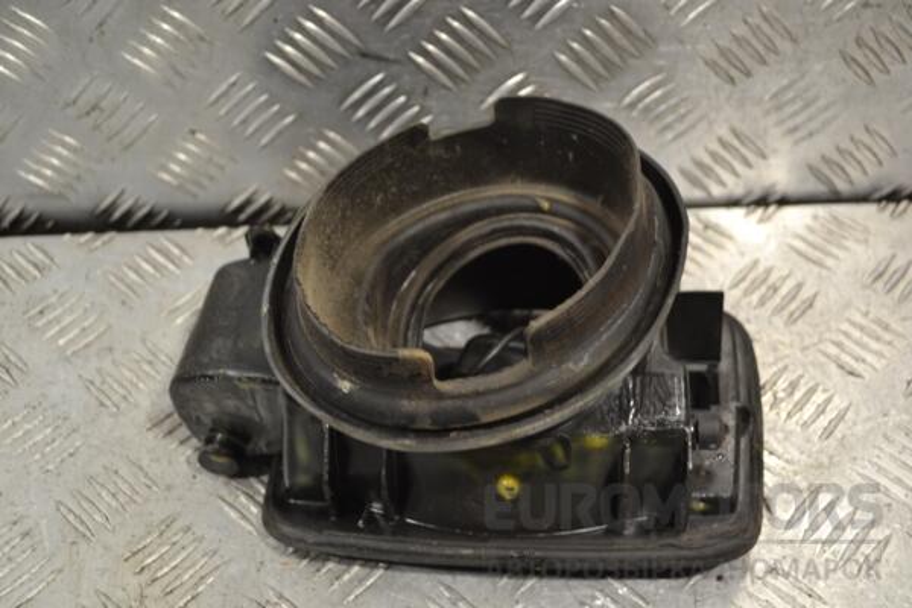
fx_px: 1216
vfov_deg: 28.1
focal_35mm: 48
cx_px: 456
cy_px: 304
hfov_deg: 41.1
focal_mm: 32
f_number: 4.8
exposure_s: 1/30
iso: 160
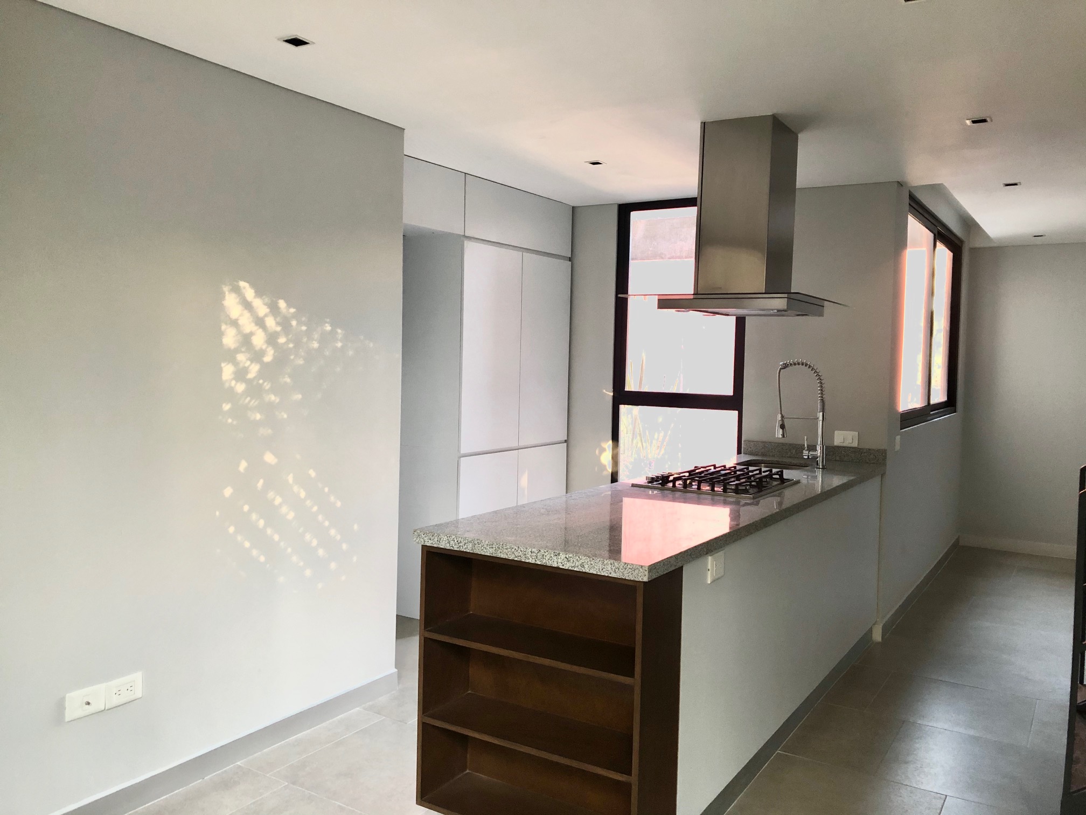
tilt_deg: -2.4
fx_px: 878
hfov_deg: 63.4
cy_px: 408
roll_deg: -1.8
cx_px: 543
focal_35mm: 28
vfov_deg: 49.7
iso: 64
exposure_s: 1/15
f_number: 1.8
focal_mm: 3.99
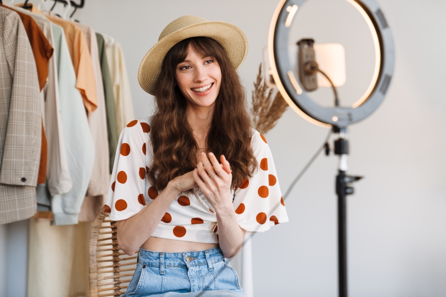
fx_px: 867
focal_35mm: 70
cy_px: 148
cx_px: 223
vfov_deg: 19.5
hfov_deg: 28.8
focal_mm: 70
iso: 1000
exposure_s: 1/160
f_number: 3.2
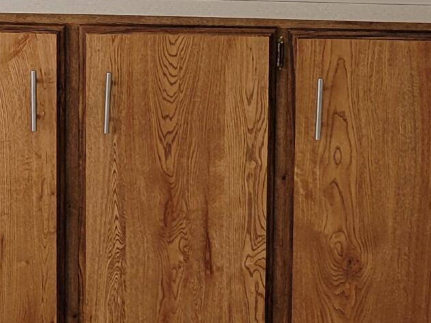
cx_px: 86
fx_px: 1532
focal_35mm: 123
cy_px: -93
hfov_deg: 15.9
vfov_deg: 11.7
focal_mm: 5.4
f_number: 1.8
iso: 64
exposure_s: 1/120
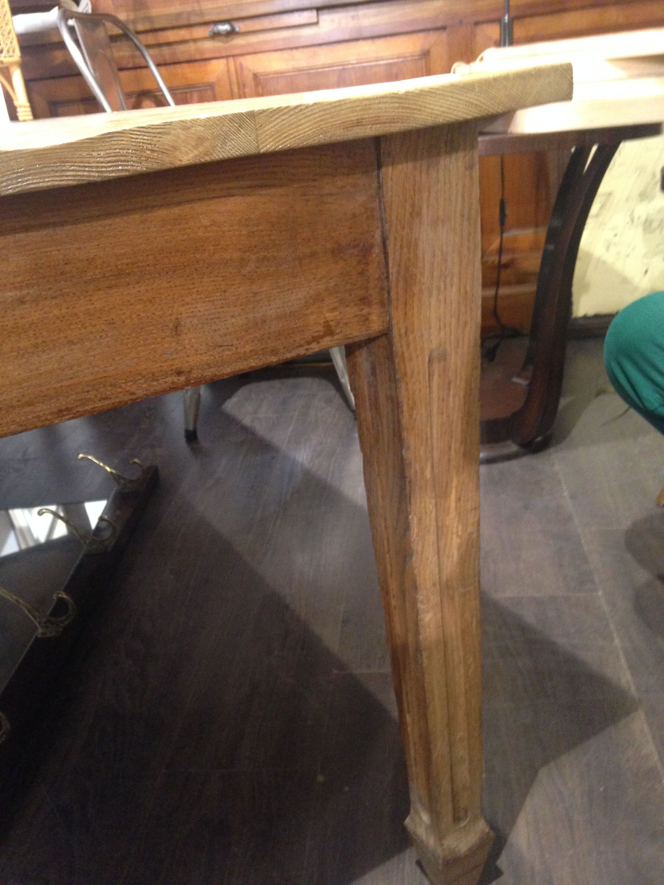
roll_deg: +6.7
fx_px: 844
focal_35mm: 33
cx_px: 332
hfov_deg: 42.9
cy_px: 442
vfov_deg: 55.4
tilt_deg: -23.2
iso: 400
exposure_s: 1/20
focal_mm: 4.12
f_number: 2.4
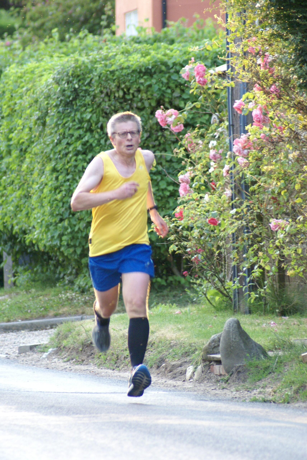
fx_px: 5746
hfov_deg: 3.1
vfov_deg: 4.6
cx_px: 154
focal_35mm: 450
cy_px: 230
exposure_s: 1/100
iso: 800
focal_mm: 300
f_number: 5.6
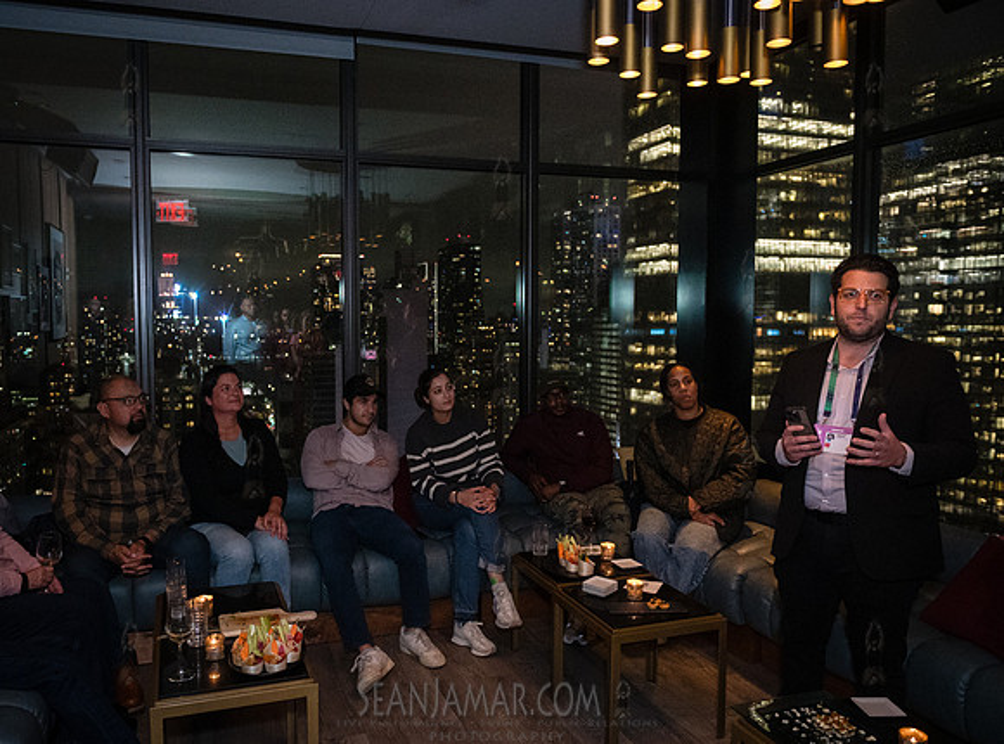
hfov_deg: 66.1
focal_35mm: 27
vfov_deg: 51.7
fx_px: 768
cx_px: 435
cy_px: 372
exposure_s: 1/320
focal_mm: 24
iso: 12800
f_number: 3.5
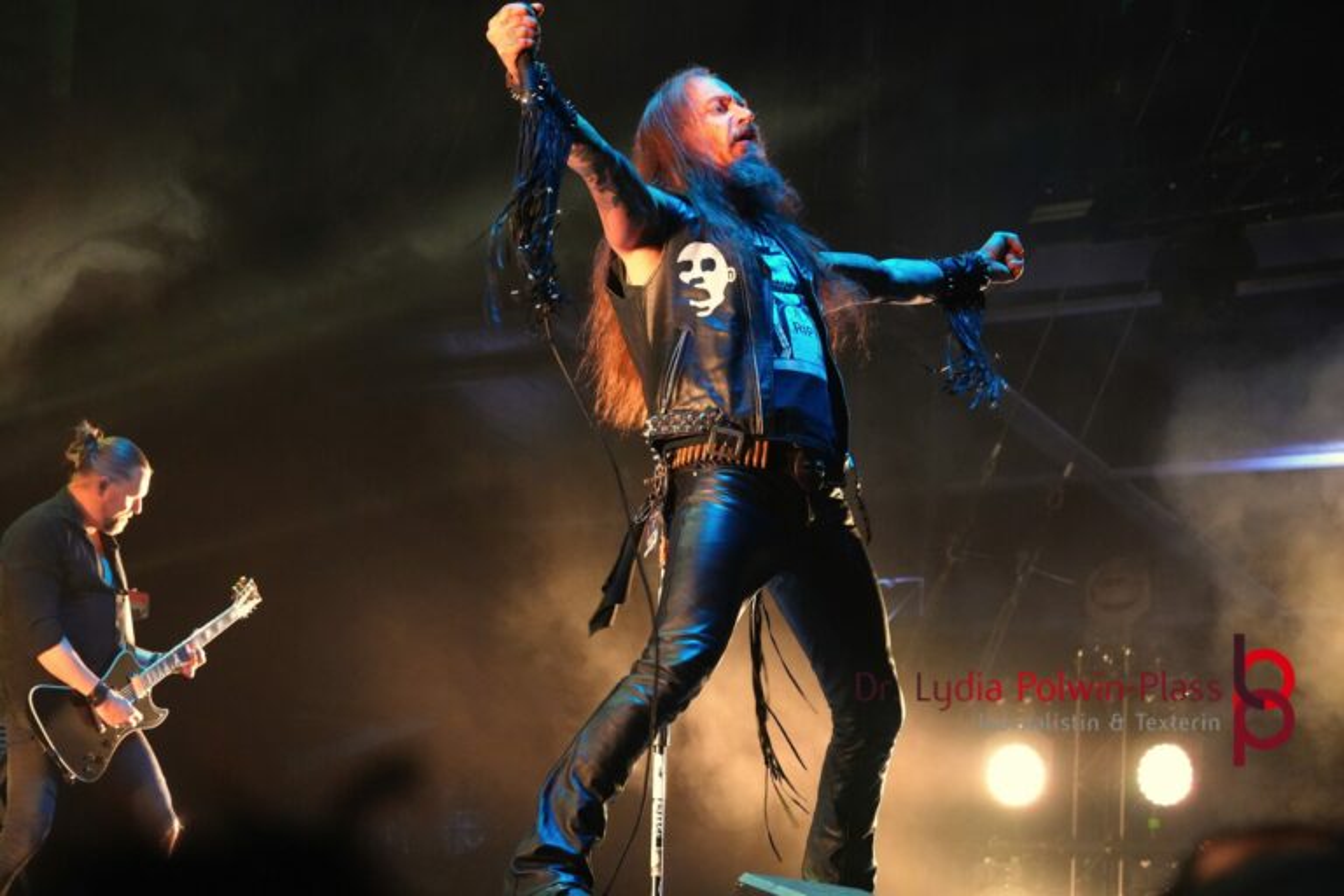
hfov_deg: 21.2
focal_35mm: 96
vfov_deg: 14.3
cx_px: 672
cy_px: 448
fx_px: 3584
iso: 6400
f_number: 5
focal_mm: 64
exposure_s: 1/125
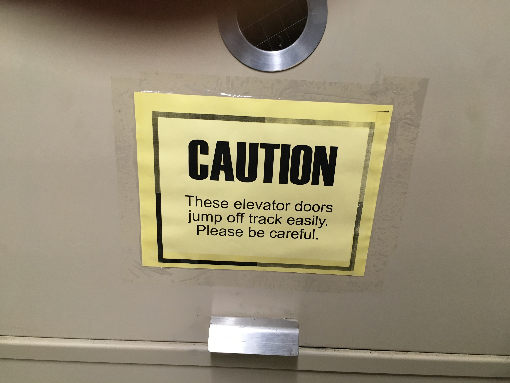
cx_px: 255
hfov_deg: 61.7
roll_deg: -4.5
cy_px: 192
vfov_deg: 48.2
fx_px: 427
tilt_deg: -21.4
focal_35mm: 29
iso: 64
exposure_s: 1/30
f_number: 2.2
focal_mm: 4.15
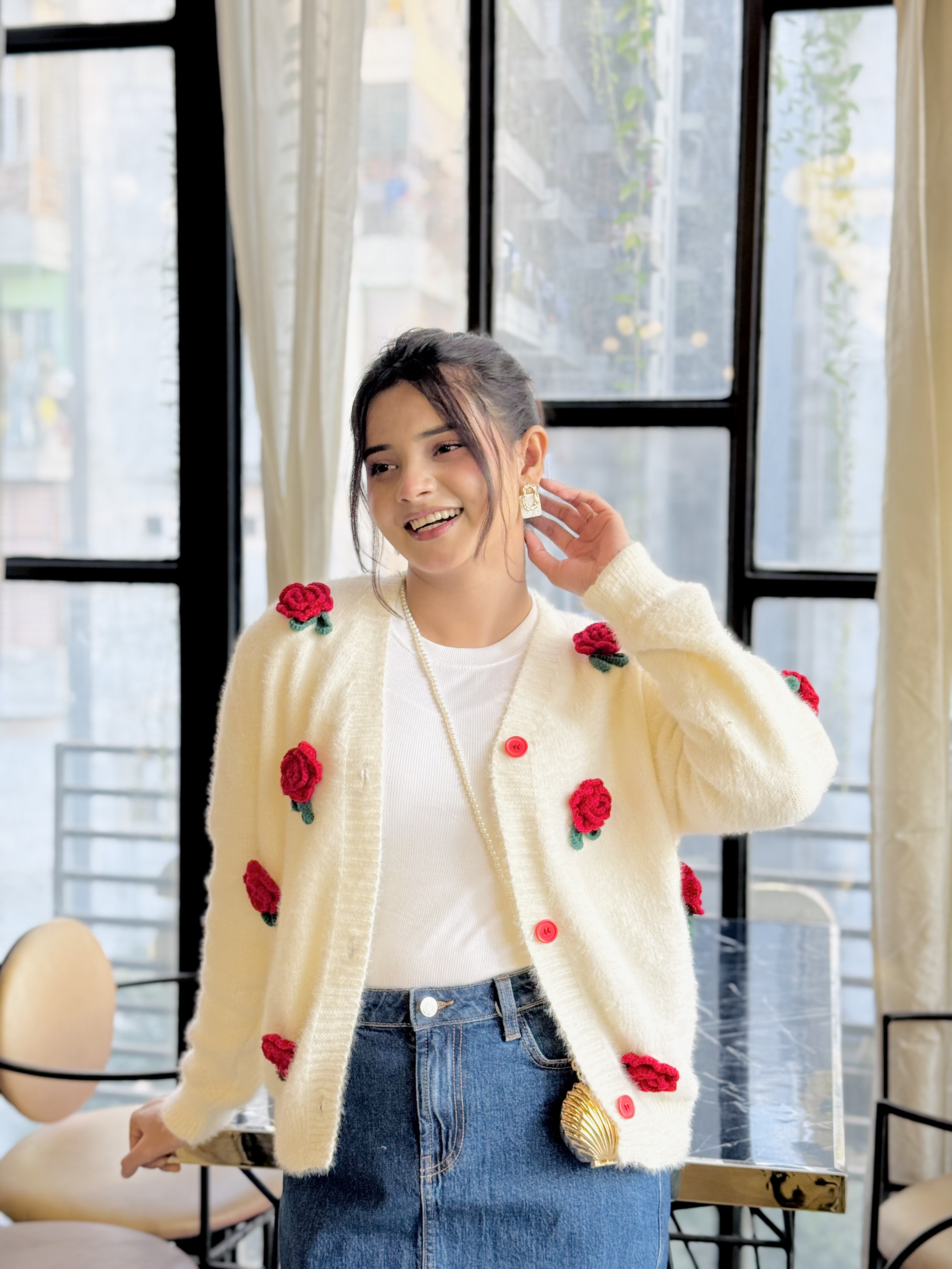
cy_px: 634
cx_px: 476
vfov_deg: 39.7
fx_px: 1760
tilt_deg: -4.2
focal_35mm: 48
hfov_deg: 30.3
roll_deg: -0.9
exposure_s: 1/100
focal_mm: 6.76
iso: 80
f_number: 1.78
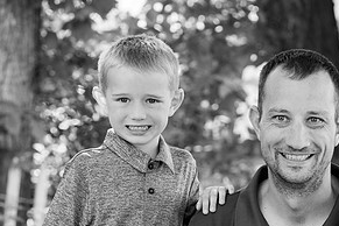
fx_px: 1968
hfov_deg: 9.8
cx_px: 308
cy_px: 207
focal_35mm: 209
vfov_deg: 6.6
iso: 800
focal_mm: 105
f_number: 4.5
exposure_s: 1/200
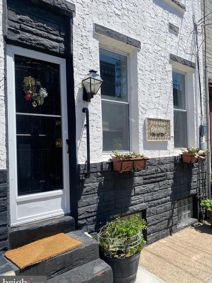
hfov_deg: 51.3
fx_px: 221
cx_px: 109
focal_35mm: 27
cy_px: 144
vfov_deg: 65.3
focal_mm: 4.25
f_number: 1.8
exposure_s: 1/3610
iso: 32
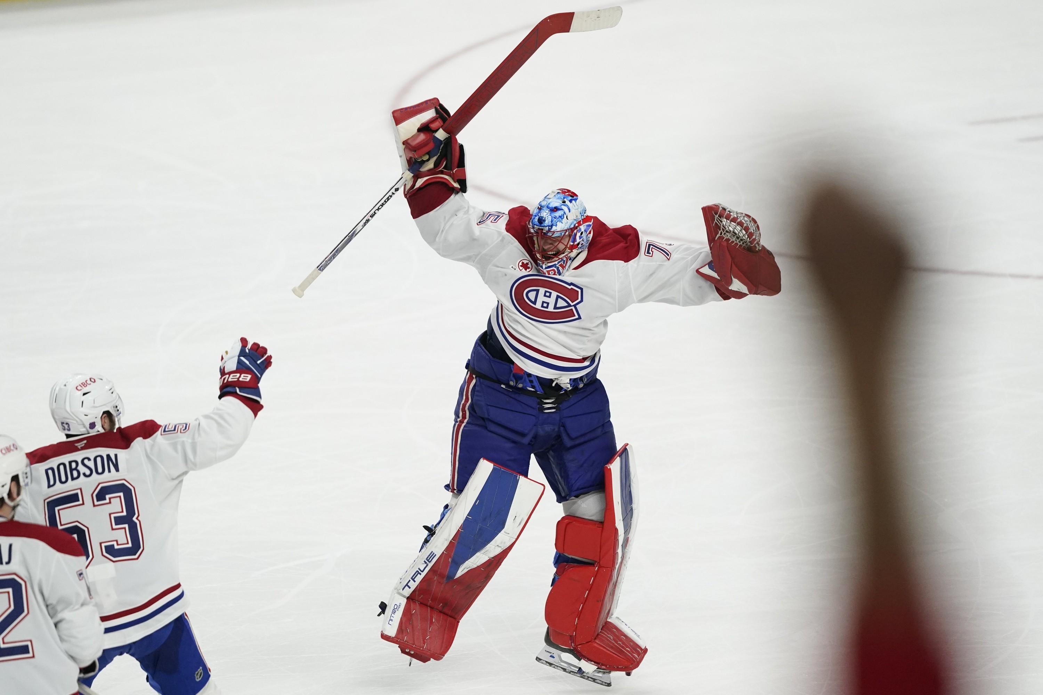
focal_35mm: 300
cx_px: 522
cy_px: 348
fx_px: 8690
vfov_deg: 4.6
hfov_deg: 6.9
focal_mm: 300
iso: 4000
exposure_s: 1/3200
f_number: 2.8
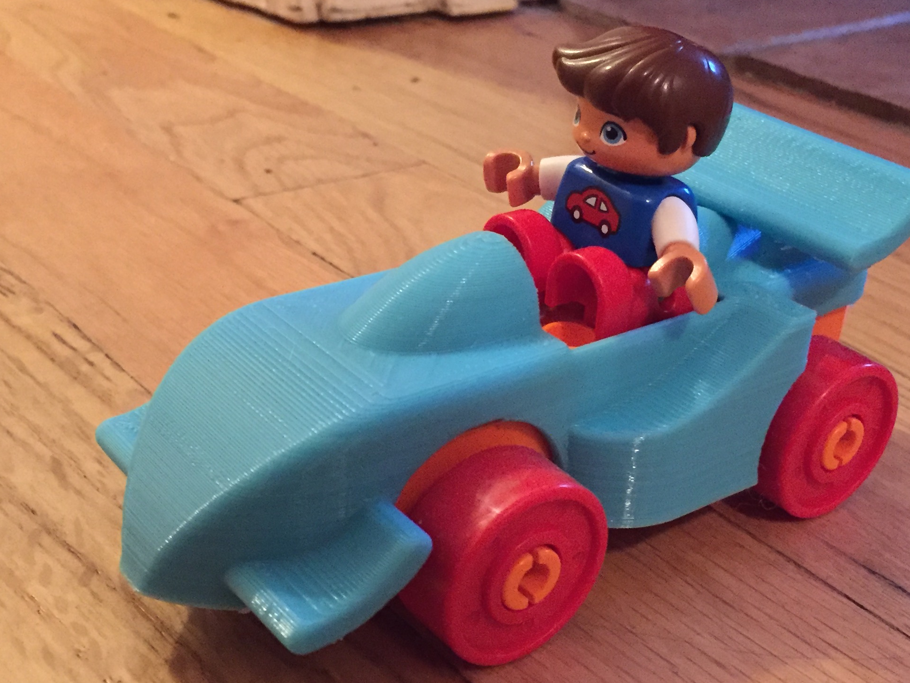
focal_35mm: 49
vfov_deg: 29.6
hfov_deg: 38.9
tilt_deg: -29.2
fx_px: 1288
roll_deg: -6.0
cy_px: 390
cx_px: 499
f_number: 2.2
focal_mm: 4.15
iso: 400
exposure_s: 1/15
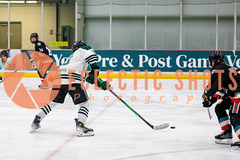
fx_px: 773
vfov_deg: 11.8
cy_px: 80
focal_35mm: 116
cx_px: 68
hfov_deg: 17.6
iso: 2000
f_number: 3.2
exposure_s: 1/640
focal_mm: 80
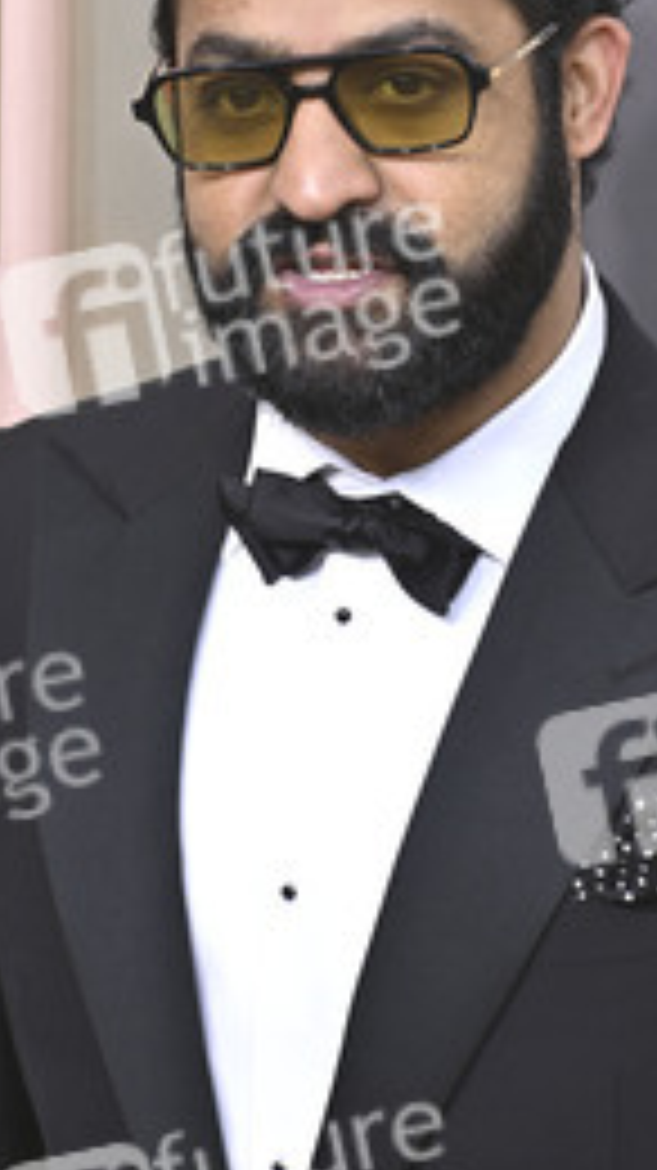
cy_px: 536
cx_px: 360
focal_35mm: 371
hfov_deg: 3.3
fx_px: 11505
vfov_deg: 5.8
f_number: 8
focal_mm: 230
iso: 800
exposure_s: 1/400
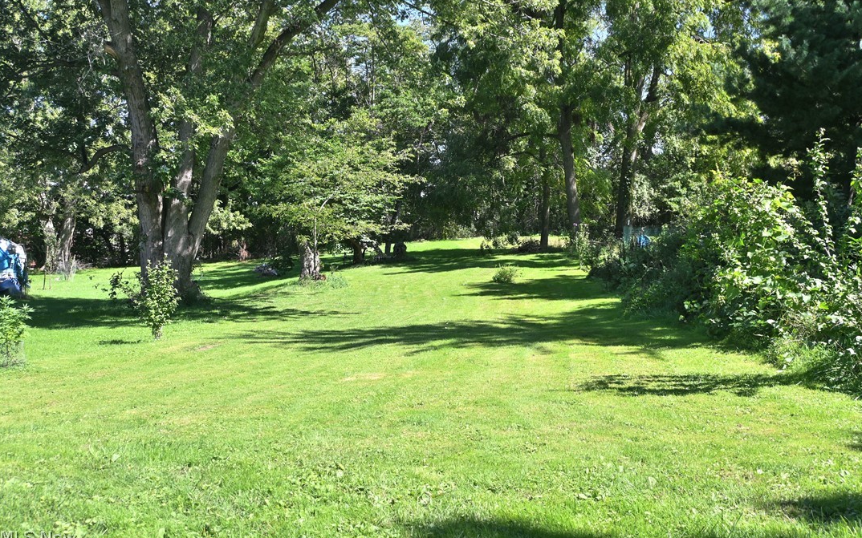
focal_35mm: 35
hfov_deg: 55.6
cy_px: 260
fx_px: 817
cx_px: 431
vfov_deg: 36.5
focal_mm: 22.5
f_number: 5.6
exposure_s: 1/250
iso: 100
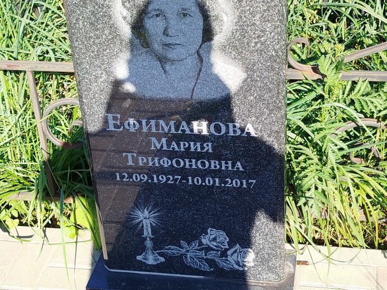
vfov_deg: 23.7
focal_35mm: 62
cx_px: 194
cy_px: 145
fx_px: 693
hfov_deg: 31.2
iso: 50
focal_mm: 5.31
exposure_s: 1/321
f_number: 1.7
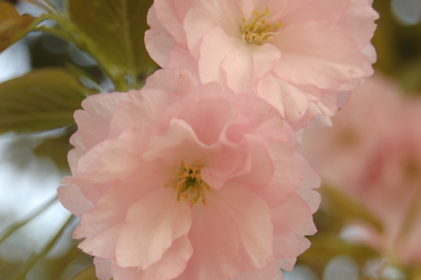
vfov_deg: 13.3
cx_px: 188
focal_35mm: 103
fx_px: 1199
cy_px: 173
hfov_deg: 19.9
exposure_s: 1/160
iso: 200
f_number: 5.6
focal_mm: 55
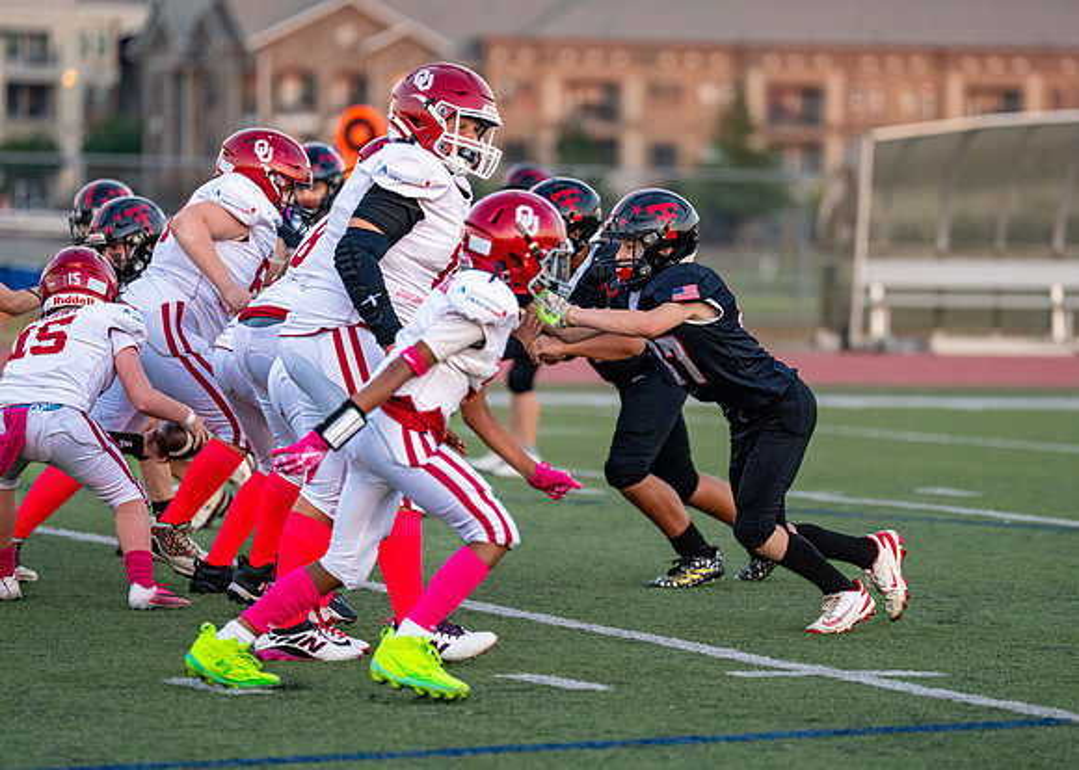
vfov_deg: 5.9
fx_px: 7479
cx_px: 643
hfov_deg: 8.3
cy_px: 322
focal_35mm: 244
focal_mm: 200
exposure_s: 1/1250
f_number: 2.8
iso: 2500
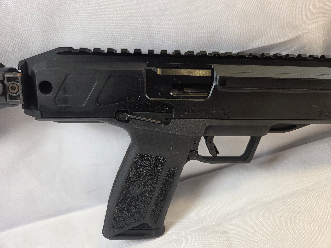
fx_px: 220
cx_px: 166
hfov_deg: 73.9
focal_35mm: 23
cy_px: 124
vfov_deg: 58.9
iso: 64
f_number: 1.8
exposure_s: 1/120
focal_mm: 5.4
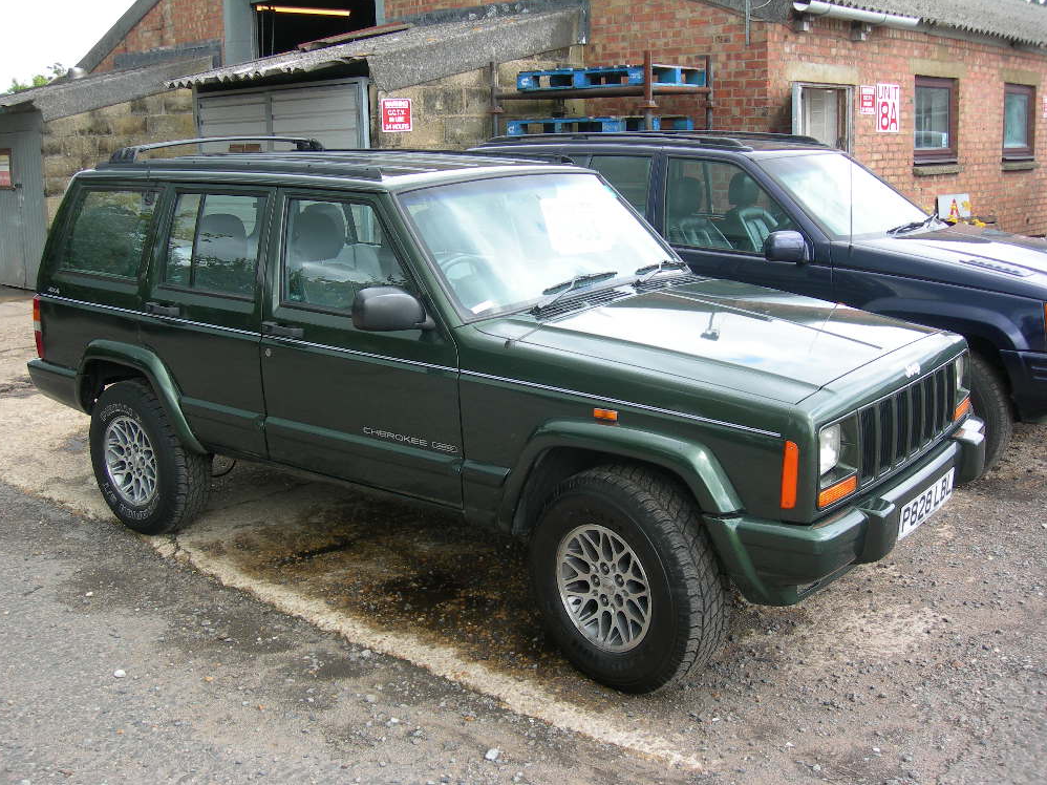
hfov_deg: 47.9
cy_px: 400
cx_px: 511
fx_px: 1179
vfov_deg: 36.8
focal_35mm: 39
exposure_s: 1/243
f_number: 2.8
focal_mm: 7.8
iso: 50
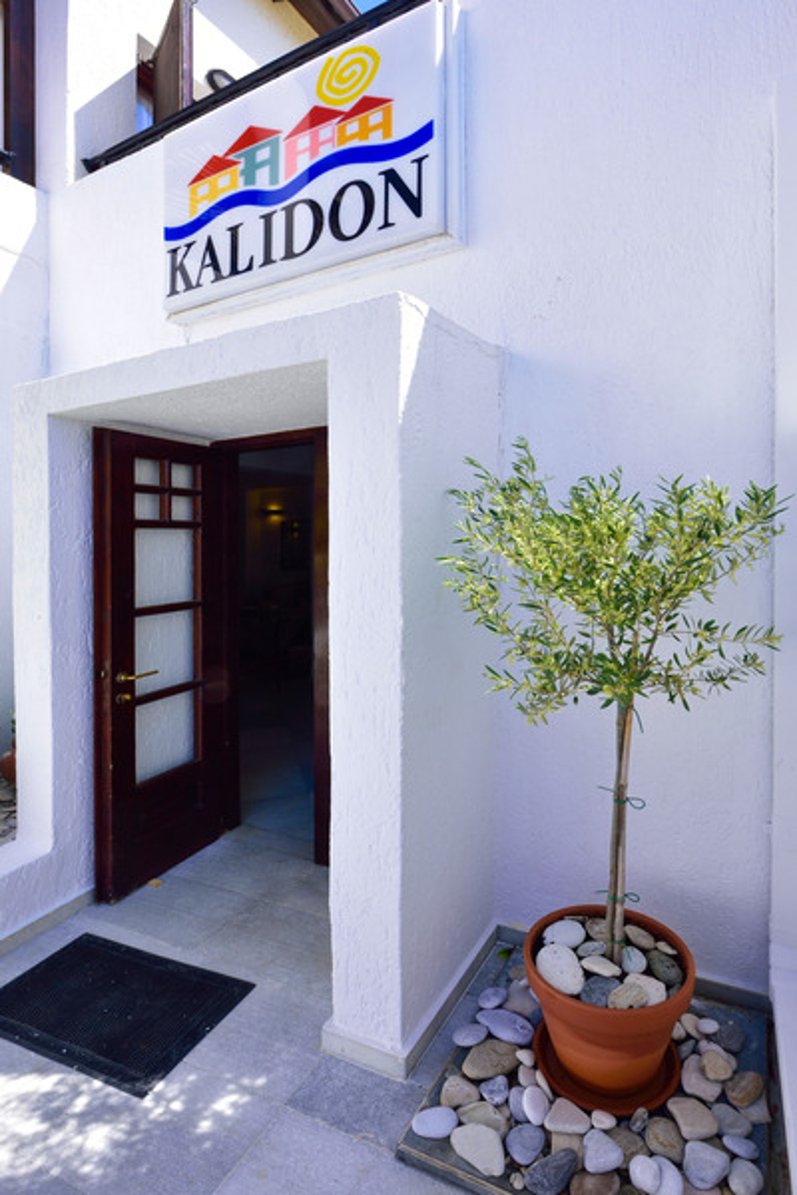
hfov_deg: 81.2
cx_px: 398
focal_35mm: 14
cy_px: 598
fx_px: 465
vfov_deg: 104.3
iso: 100
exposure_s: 1/60
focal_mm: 14
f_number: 11
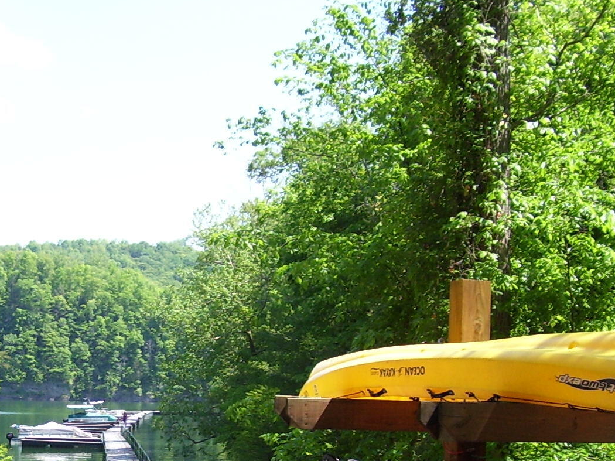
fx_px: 1403
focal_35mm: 79
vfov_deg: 18.3
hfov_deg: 24.6
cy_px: 442
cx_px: 193
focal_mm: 6
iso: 80
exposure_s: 1/500
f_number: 2.7
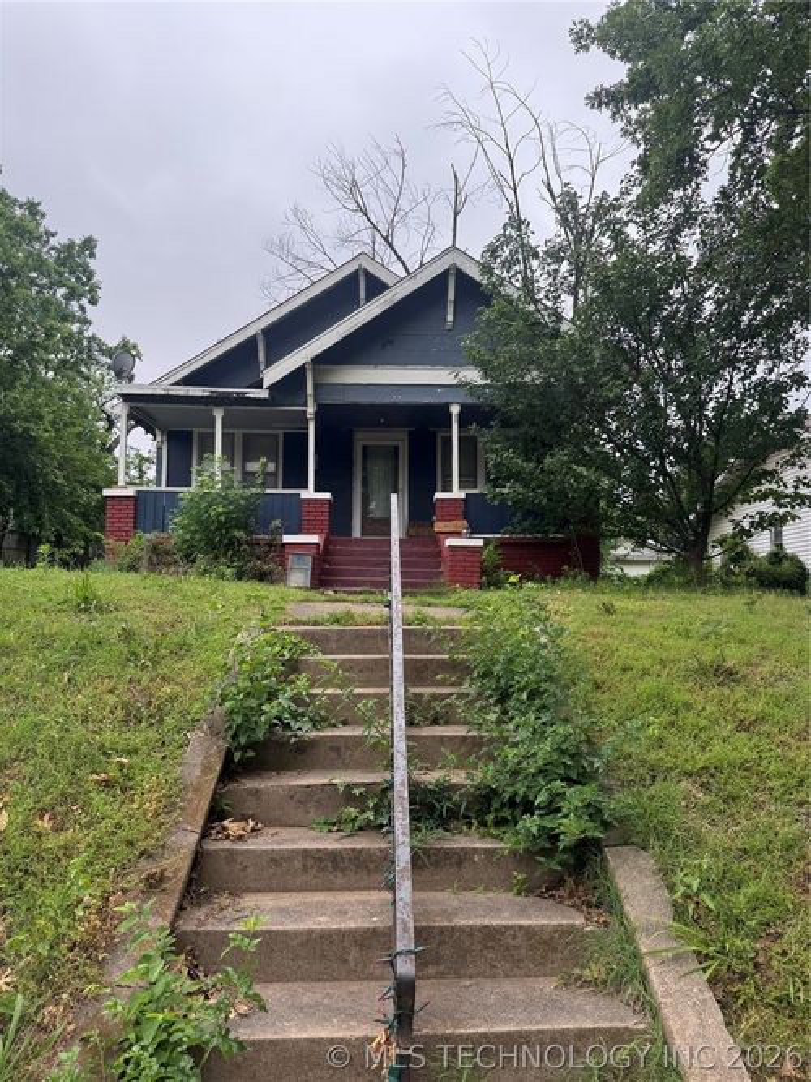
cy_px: 541
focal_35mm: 24
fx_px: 750
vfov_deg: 71.6
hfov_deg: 56.8
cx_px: 406
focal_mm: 6.76
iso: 80
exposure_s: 1/671
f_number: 1.78
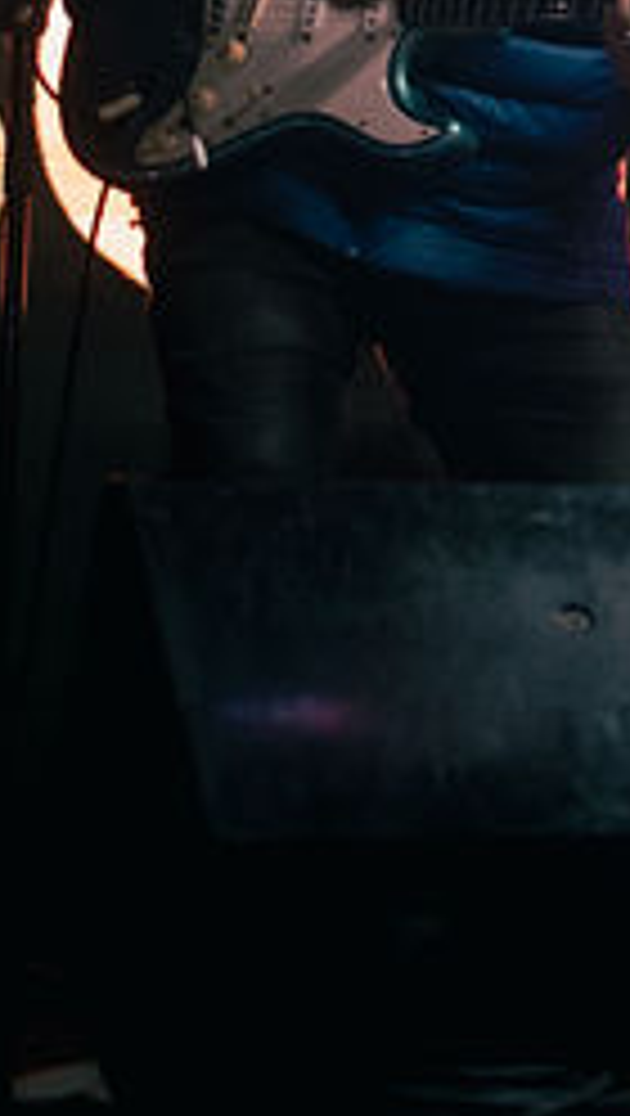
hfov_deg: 5.2
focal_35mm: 216
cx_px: 2079
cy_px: -272
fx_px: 6397
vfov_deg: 9.8
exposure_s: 1/200
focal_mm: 50
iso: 2000
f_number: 2.5
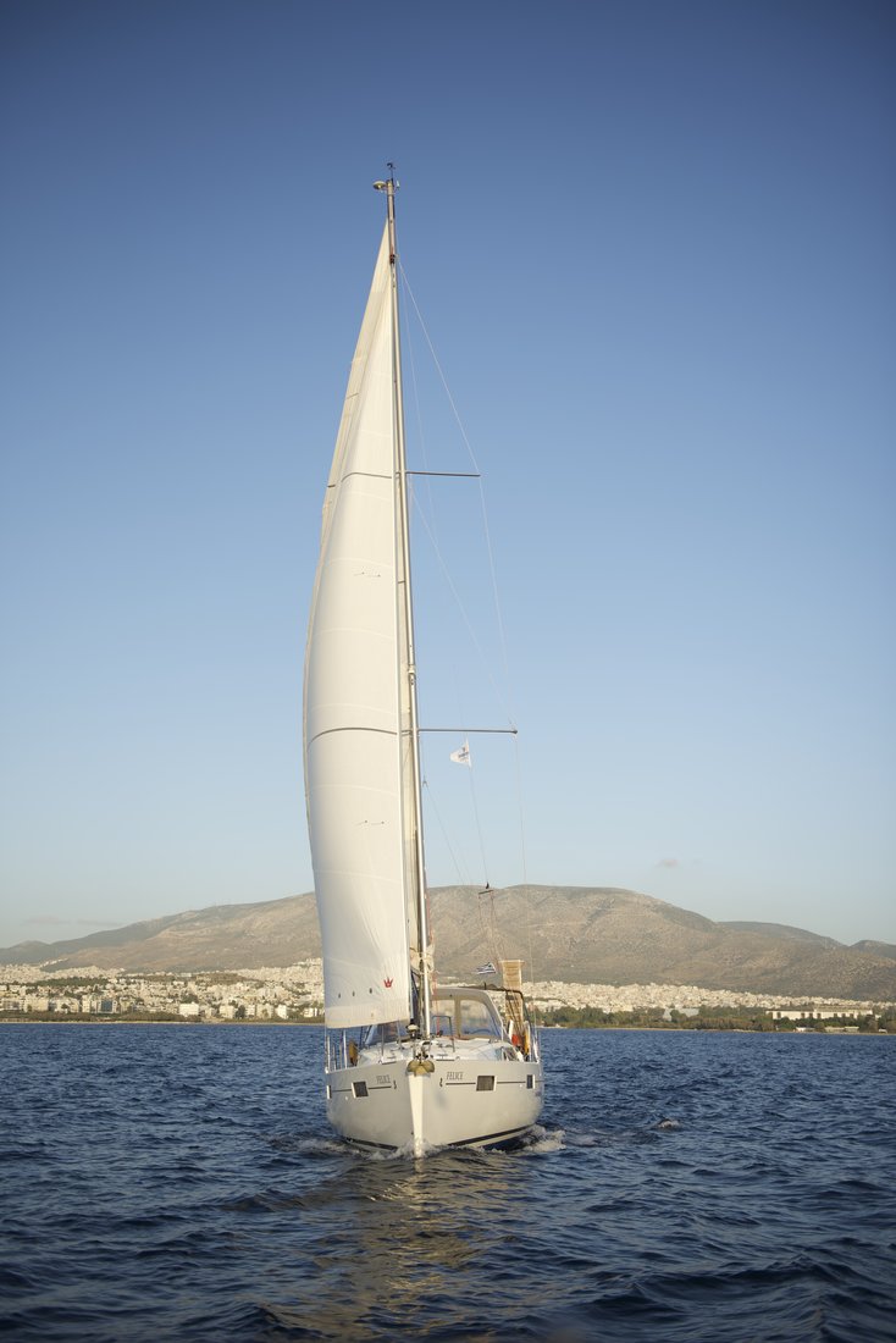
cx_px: 448
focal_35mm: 40
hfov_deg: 33.4
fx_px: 1492
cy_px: 672
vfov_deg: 48.4
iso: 125
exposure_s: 1/1600
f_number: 2.8
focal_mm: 40
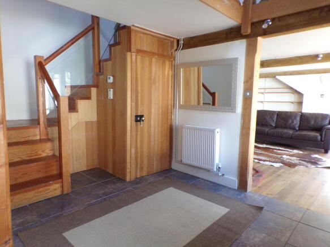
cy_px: 124
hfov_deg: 71.6
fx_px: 229
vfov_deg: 56.8
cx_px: 165
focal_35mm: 24
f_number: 3
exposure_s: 1/34
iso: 153
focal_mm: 4.3
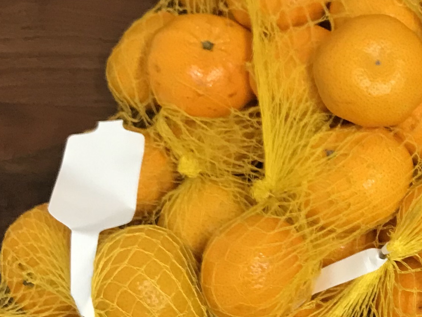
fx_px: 1219
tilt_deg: -68.9
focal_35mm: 100
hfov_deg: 17.5
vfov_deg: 14.8
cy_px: 224
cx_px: 650
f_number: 1.8
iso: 40
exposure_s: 1/20
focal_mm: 3.99
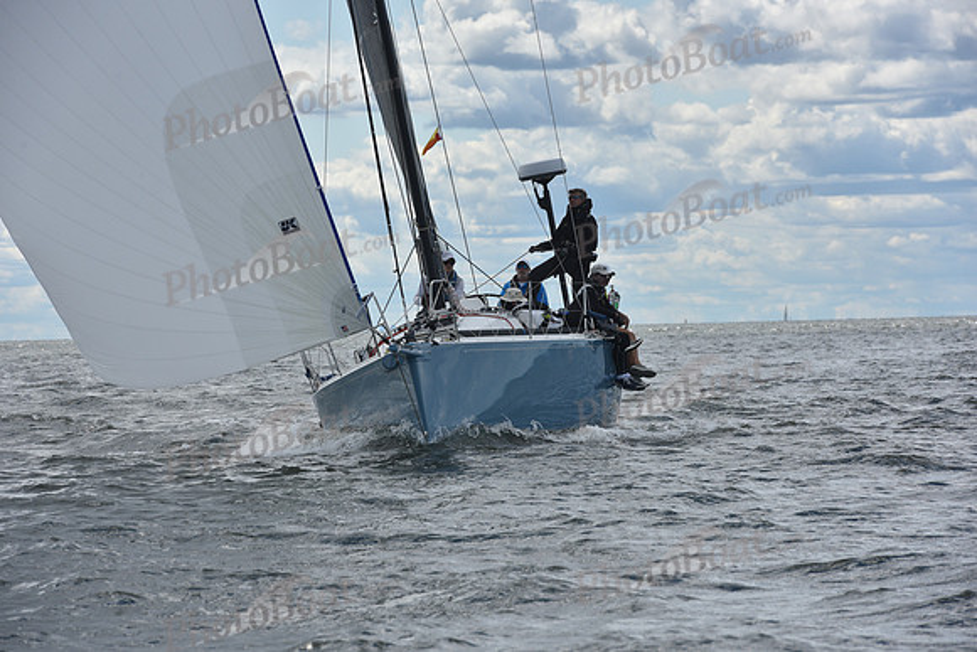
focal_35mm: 200
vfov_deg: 6.9
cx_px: 488
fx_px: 5429
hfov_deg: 10.3
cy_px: 326
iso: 250
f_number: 11
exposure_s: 1/800
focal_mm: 200
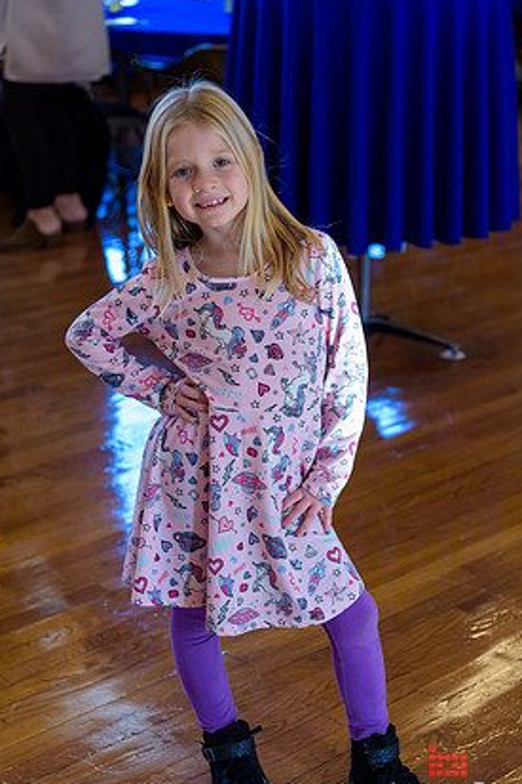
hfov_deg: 18.9
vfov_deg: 28.1
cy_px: 416
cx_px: 277
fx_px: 1567
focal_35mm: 72
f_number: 4
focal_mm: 66
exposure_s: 1/125
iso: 800
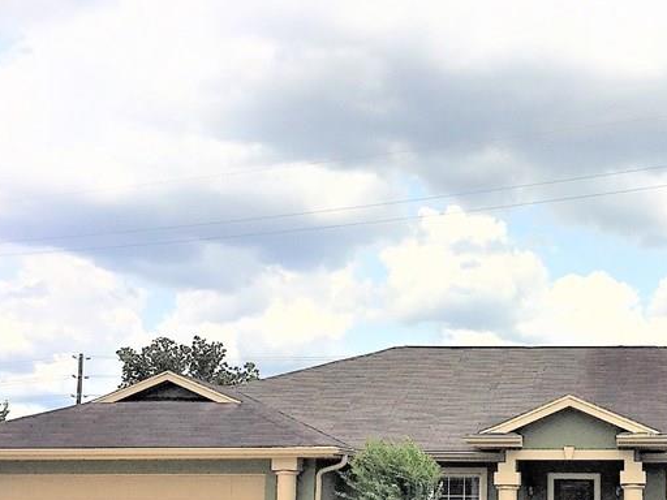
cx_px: 512
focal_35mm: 58
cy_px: 309
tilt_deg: +7.6
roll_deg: -0.7
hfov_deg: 32.5
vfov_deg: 25.2
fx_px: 1118
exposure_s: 1/4950
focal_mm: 4.15
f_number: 2.2
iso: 32
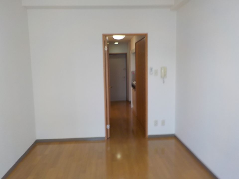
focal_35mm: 30
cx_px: 120
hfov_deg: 60.0
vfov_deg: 46.8
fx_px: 207
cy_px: 90
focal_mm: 4.1
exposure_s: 1/30
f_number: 3.3
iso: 125
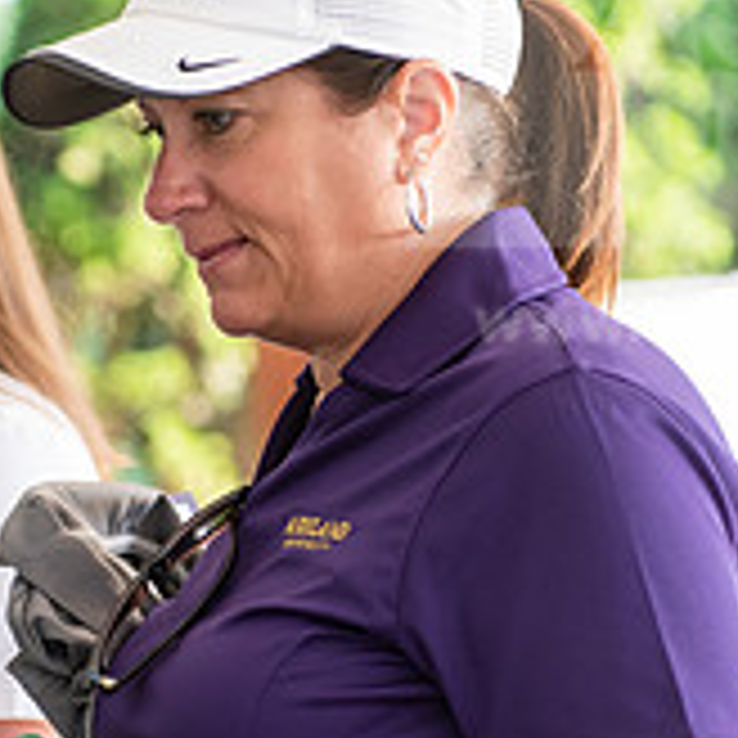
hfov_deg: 8.3
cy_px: 416
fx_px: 5089
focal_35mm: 211
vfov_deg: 8.3
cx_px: 270
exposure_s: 1/200
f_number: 3.5
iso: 400
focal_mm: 70
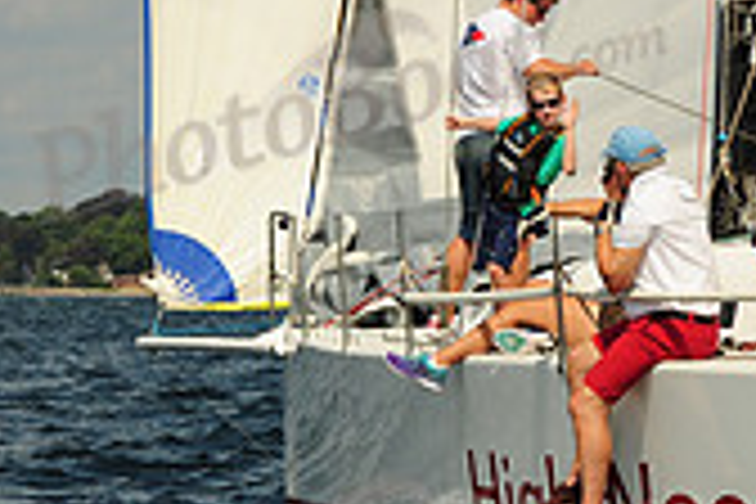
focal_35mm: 242
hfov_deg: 8.4
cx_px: 900
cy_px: 274
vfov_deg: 5.7
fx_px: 5082
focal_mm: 70
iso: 320
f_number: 9
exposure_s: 1/1250
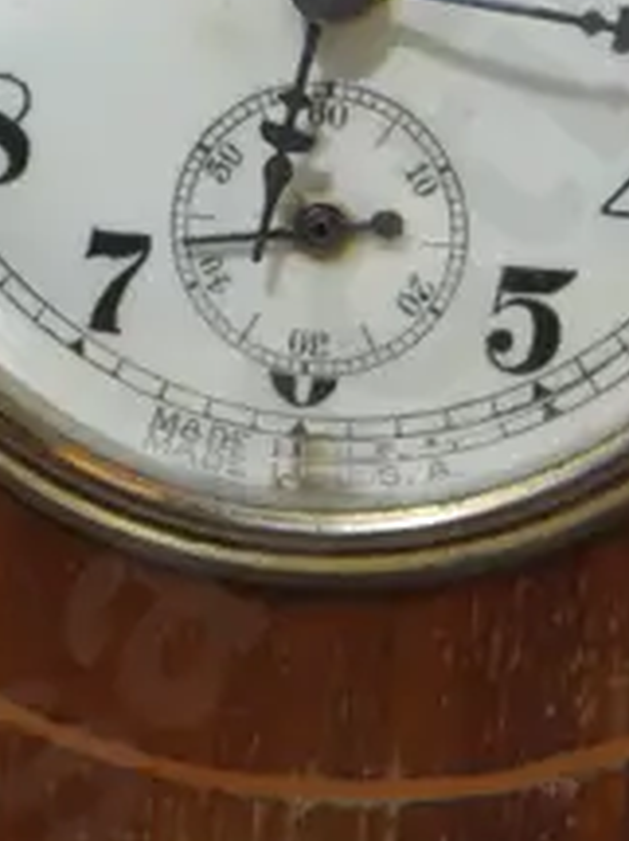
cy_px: 438
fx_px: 5554
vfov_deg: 8.6
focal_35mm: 229
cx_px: 295
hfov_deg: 6.5
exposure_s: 1/60
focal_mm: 24
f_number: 5.2
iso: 800
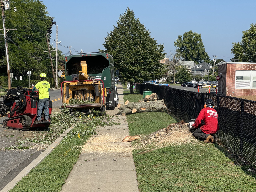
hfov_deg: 25.3
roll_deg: -1.2
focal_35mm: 77
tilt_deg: -2.1
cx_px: 128
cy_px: 96
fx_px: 569
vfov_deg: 19.1
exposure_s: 1/649
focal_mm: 9
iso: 25
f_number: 2.8
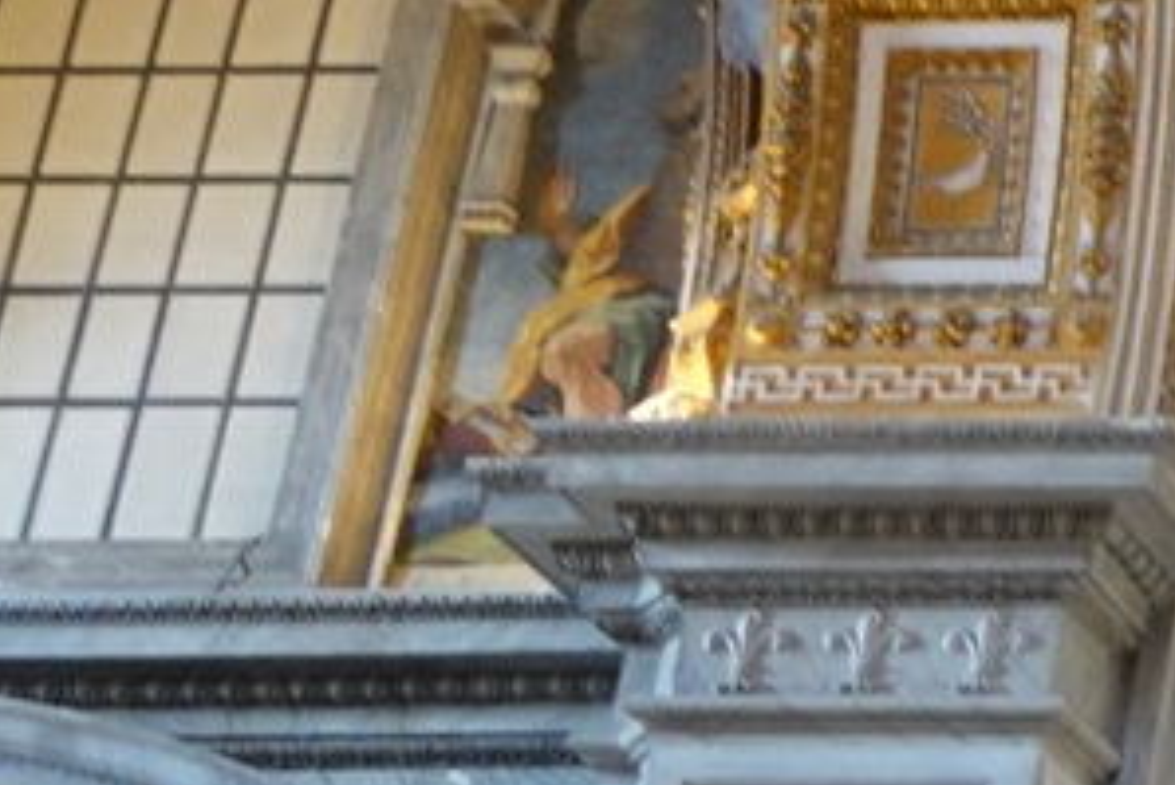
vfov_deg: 6.5
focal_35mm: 209
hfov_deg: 8.6
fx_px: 6825
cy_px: -371
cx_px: 3223
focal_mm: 13.92
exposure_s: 1/40
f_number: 2.8
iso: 500
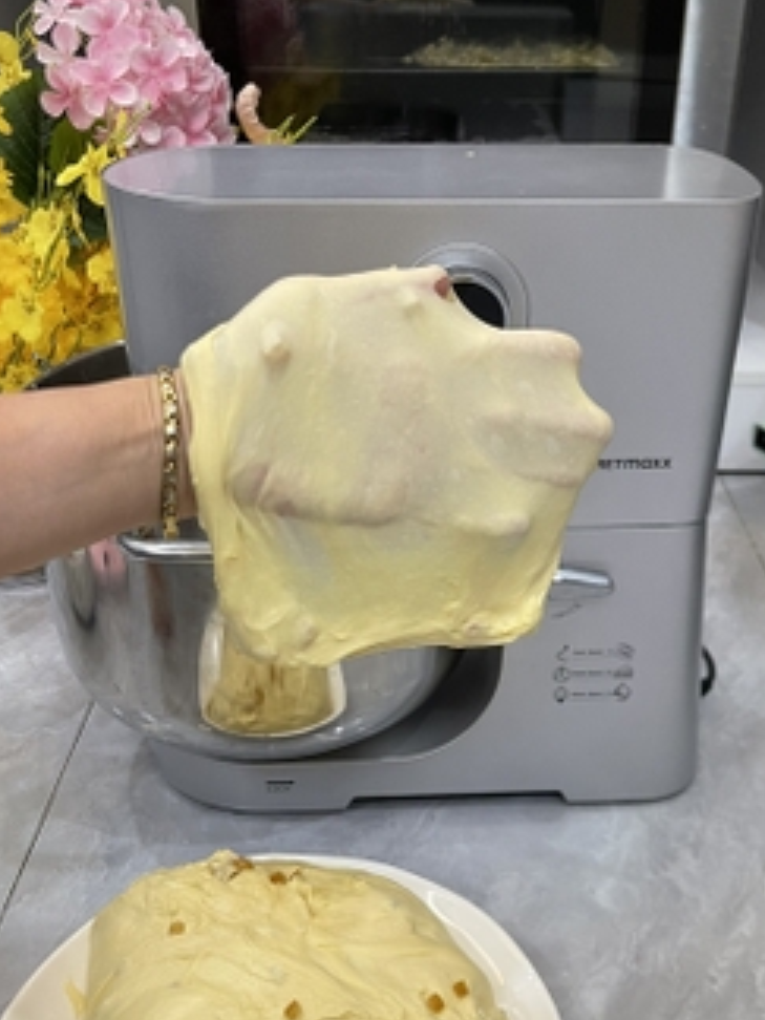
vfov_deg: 49.9
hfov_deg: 38.6
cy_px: 598
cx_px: 447
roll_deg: -1.0
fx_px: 1090
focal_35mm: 37
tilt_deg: -31.7
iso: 125
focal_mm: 5.1
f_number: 1.6
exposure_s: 1/50
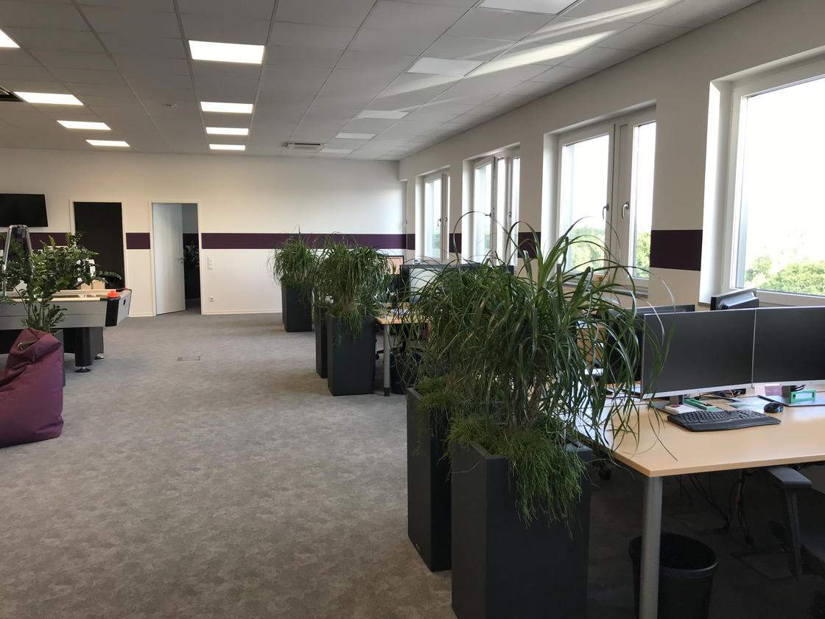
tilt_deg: -5.8
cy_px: 310
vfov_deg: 49.7
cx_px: 412
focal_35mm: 28
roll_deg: -1.1
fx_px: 667
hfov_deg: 63.4
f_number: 1.8
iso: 32
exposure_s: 1/100
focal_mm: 3.99
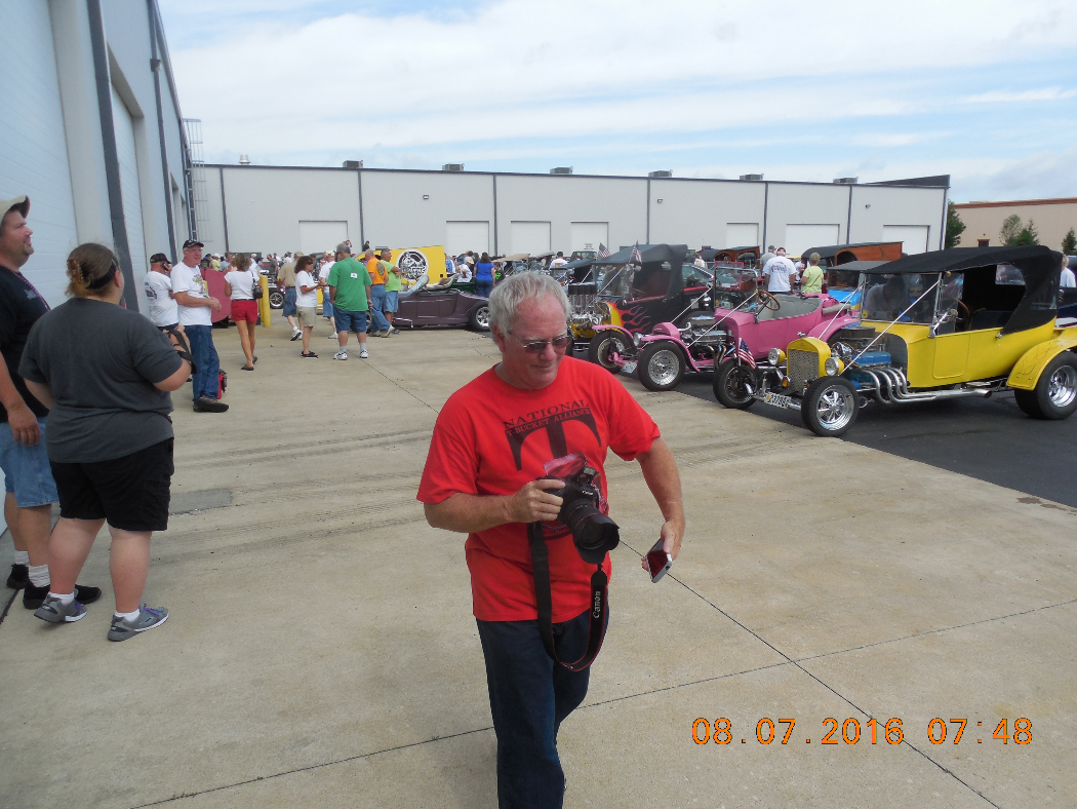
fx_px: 778
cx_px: 538
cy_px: 404
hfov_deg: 69.4
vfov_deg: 54.9
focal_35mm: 25
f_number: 3.3
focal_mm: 4.5
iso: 125
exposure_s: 1/800
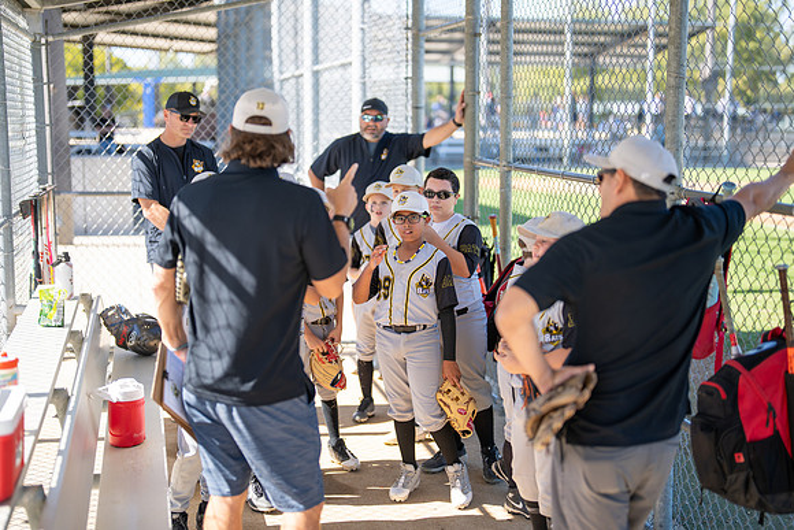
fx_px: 1103
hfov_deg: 39.6
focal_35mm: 50
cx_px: 397
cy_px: 265
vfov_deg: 27.0
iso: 100
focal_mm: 50
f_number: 1.2
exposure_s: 1/1600
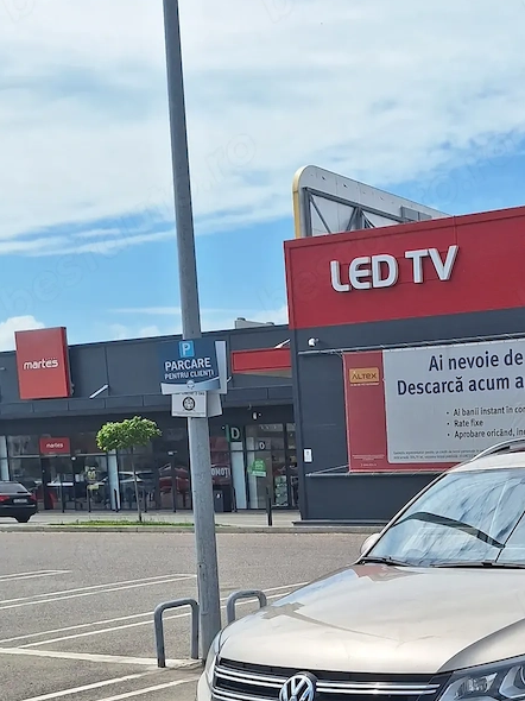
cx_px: 542
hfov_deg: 26.3
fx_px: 1052
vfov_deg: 35.2
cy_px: 599
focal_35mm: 52
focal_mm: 5.54
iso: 40
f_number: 1.8
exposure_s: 1/5319
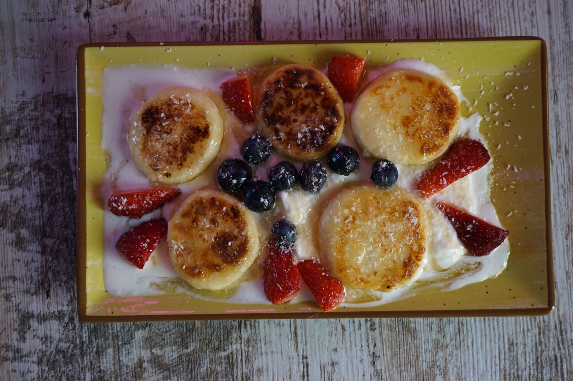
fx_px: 644
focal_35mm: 40
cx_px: 286
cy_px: 190
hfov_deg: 47.9
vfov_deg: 33.0
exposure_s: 1/60
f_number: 4.5
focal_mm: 27
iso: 400
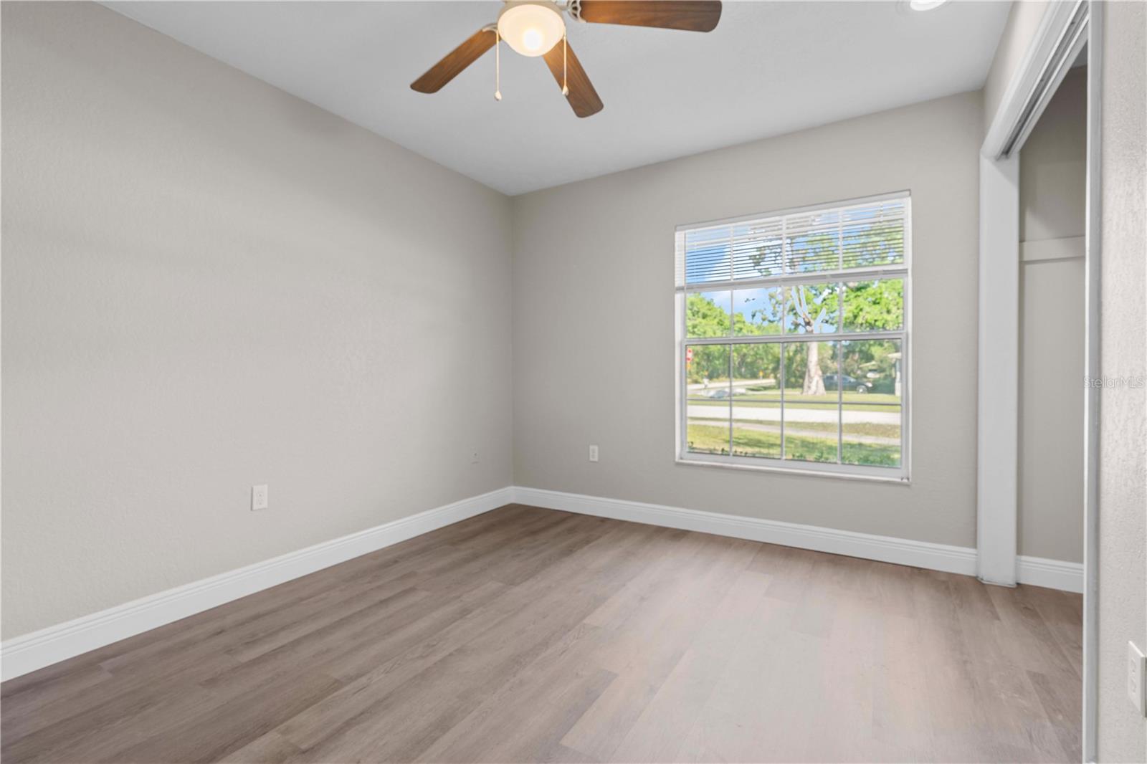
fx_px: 510
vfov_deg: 73.7
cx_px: 574
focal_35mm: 16
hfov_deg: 96.7
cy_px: 382
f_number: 8
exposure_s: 1/3
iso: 200
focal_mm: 16
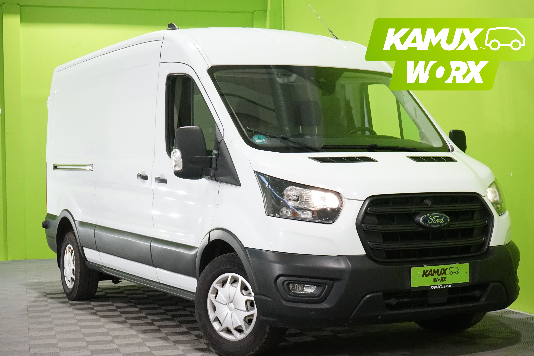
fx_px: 905
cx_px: 282
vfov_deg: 22.3
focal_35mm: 61
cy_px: 187
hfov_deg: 32.9
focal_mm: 57
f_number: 10
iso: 6400
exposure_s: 1/80
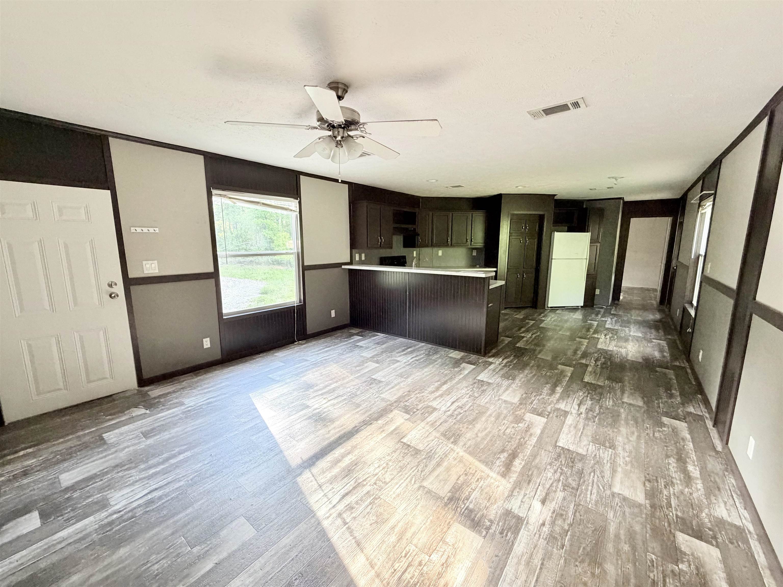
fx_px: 317
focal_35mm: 14
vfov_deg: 85.7
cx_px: 392
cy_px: 294
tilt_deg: -9.5
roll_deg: +0.0
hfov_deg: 102.1
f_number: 2.2
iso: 320
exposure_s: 1/80
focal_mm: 2.22
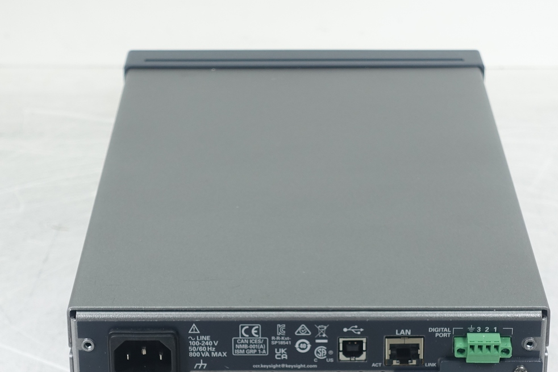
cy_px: 314
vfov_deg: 11.1
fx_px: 1907
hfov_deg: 16.6
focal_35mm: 123
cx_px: 309
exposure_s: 1/125
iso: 125
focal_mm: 21.79
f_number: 4
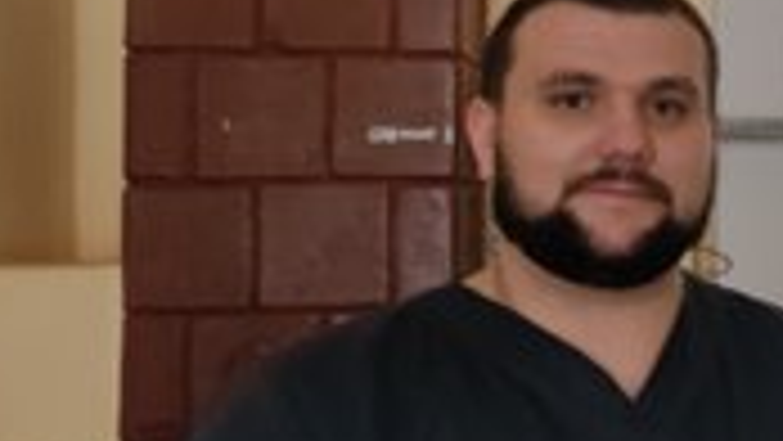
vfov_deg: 18.5
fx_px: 1350
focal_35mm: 65
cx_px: 842
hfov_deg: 29.5
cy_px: 171
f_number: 1.79
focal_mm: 4.74
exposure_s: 1/25
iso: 510
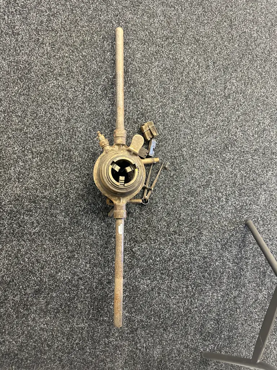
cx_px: 138
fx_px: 256
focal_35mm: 24
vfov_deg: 71.6
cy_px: 185
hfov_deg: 56.8
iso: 640
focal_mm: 6.86
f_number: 1.78
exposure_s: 1/50
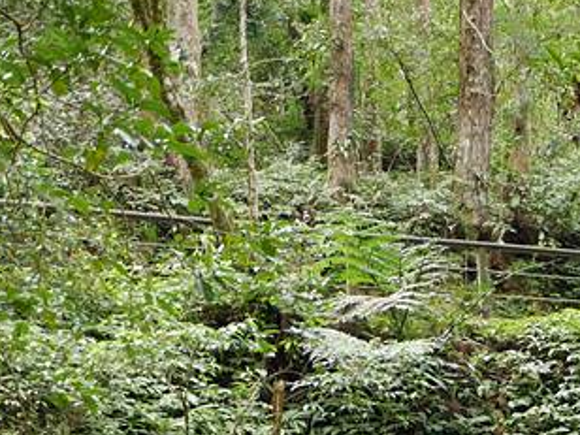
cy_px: 547
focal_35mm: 91
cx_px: 798
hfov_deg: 19.5
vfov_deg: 15.5
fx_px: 1525
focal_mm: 14
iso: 250
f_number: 2.5
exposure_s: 1/60
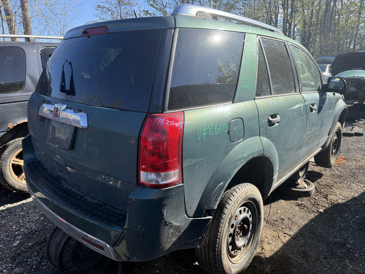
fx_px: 253
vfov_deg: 56.8
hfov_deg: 71.6
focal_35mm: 24
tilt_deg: -14.5
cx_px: 182
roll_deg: +0.3
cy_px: 137
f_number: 1.78
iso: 100
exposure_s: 1/1949
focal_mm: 6.76
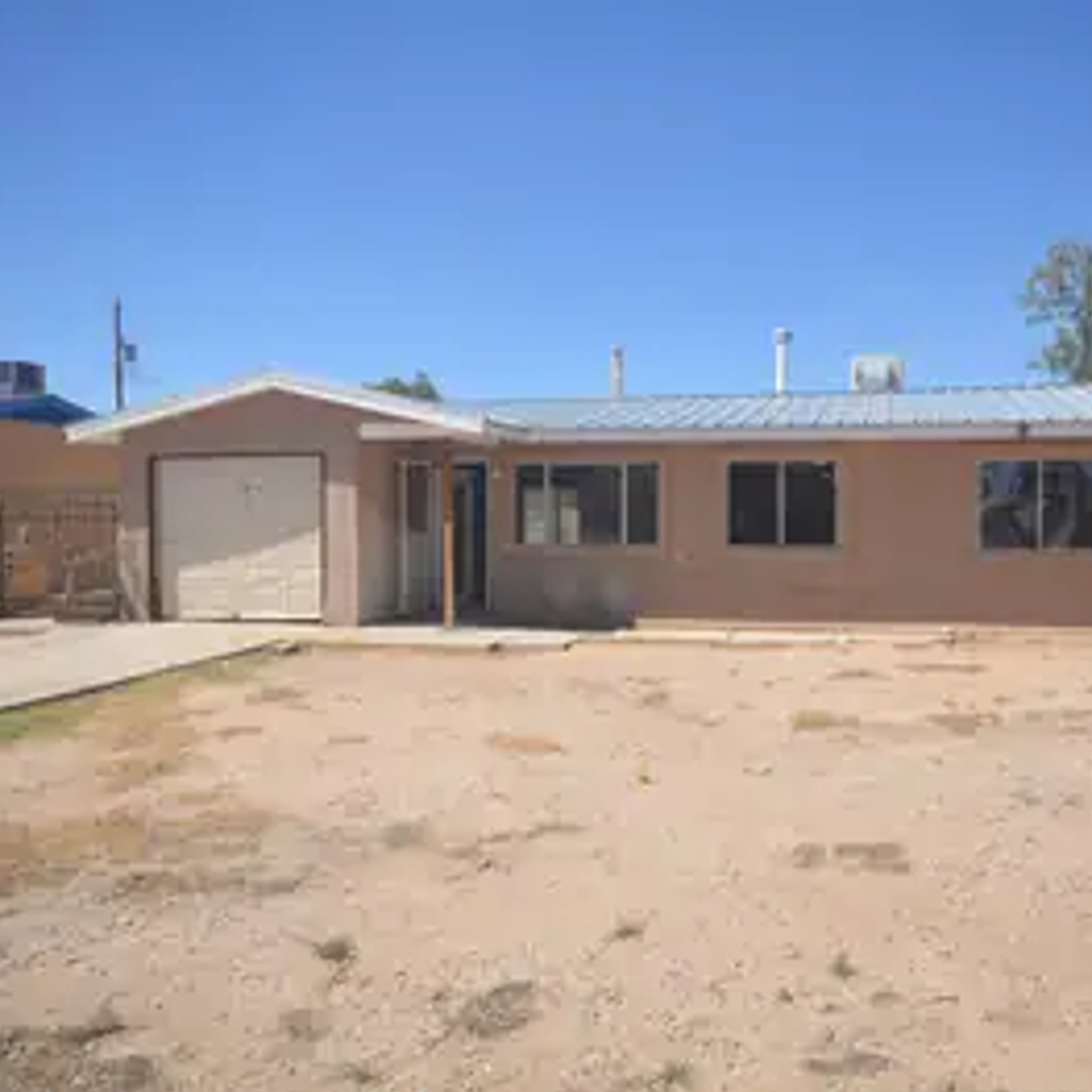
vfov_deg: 52.5
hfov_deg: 52.3
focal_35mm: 31
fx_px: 1106
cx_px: 627
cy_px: 546
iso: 110
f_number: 8
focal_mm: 16
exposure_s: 1/250
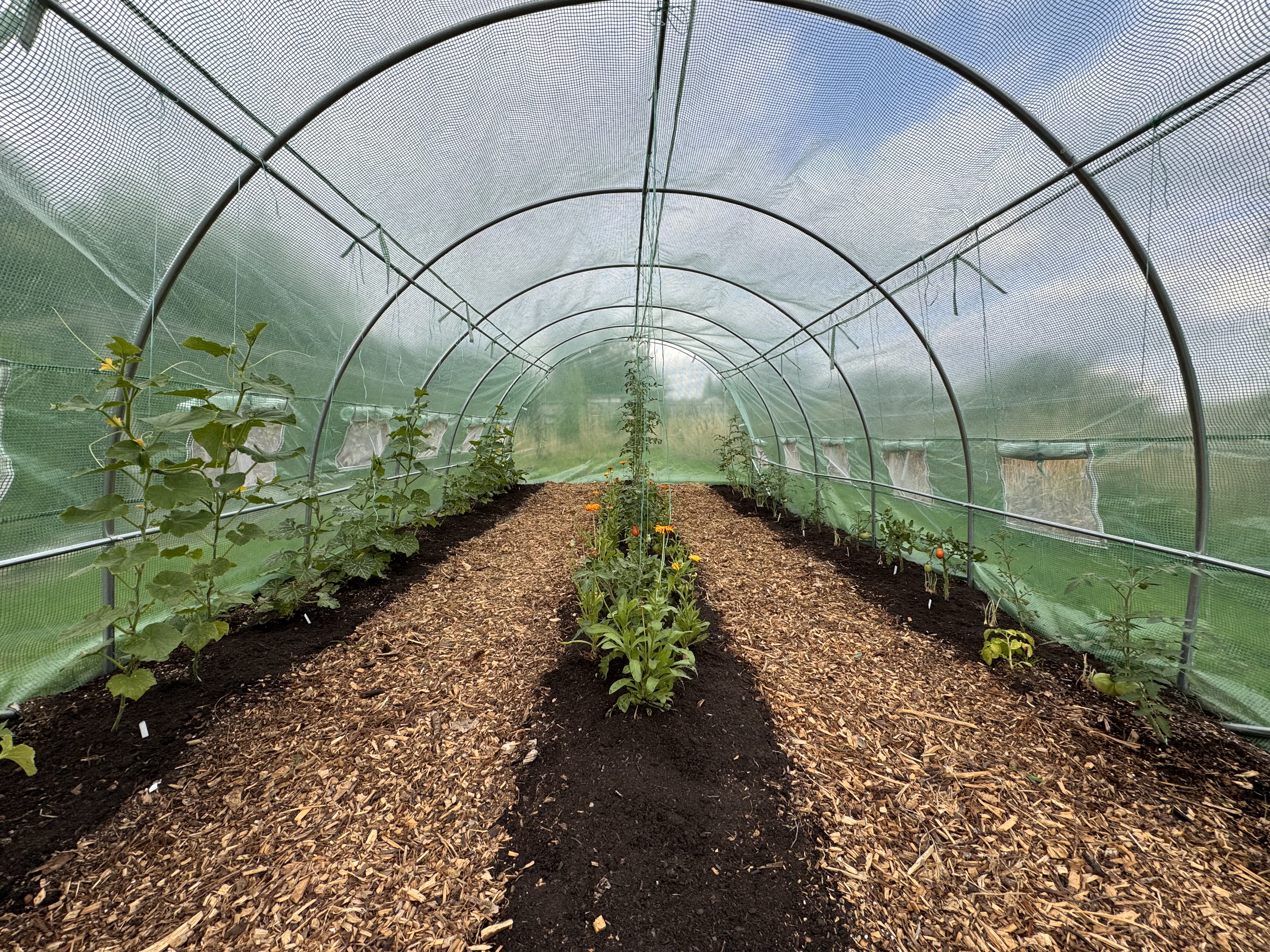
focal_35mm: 14
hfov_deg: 102.1
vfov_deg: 85.7
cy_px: 476
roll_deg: +3.4
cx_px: 635
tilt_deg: -1.7
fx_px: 514
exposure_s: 1/522
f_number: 2.2
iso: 40
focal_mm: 2.22
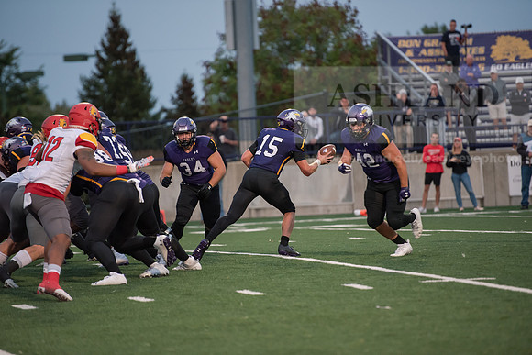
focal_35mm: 200
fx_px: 2956
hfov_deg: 10.3
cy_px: 178
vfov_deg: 6.9
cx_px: 266
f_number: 2.8
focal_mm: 200
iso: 2500
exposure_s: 1/1000
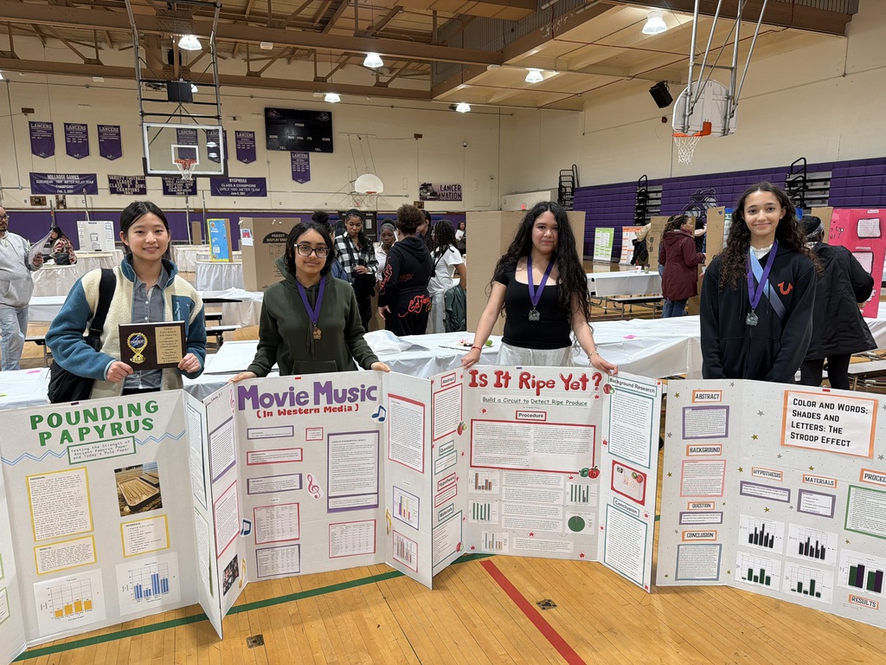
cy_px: 332
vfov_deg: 56.8
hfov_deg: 71.6
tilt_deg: -8.3
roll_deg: +1.8
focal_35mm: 24
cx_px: 443
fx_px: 614
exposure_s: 1/117
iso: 200
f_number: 1.78
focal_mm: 6.76
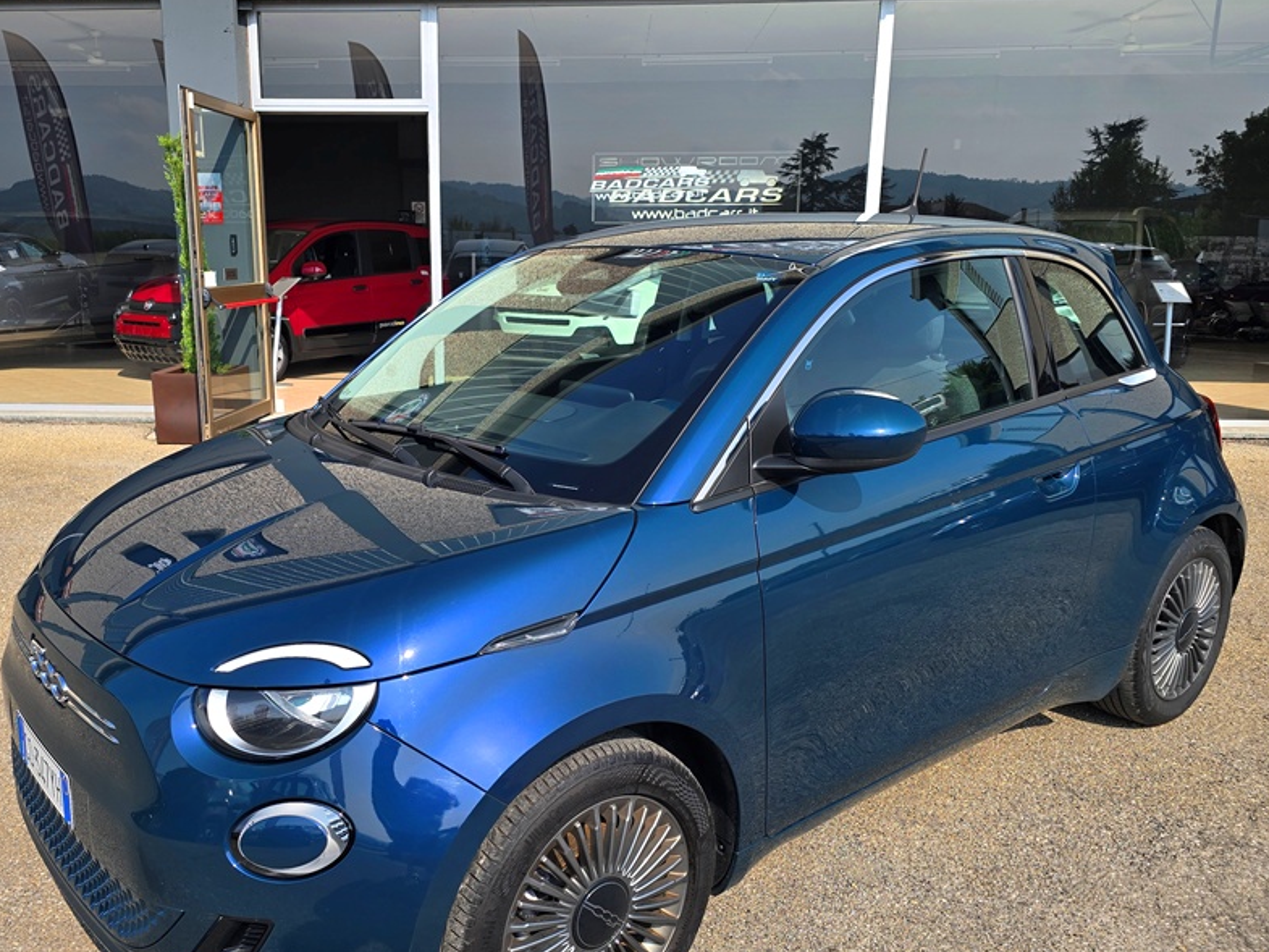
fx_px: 1100
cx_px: 511
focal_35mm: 30
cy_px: 532
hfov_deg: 59.5
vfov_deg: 46.7
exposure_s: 1/599
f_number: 1.7
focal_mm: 6.3
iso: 12
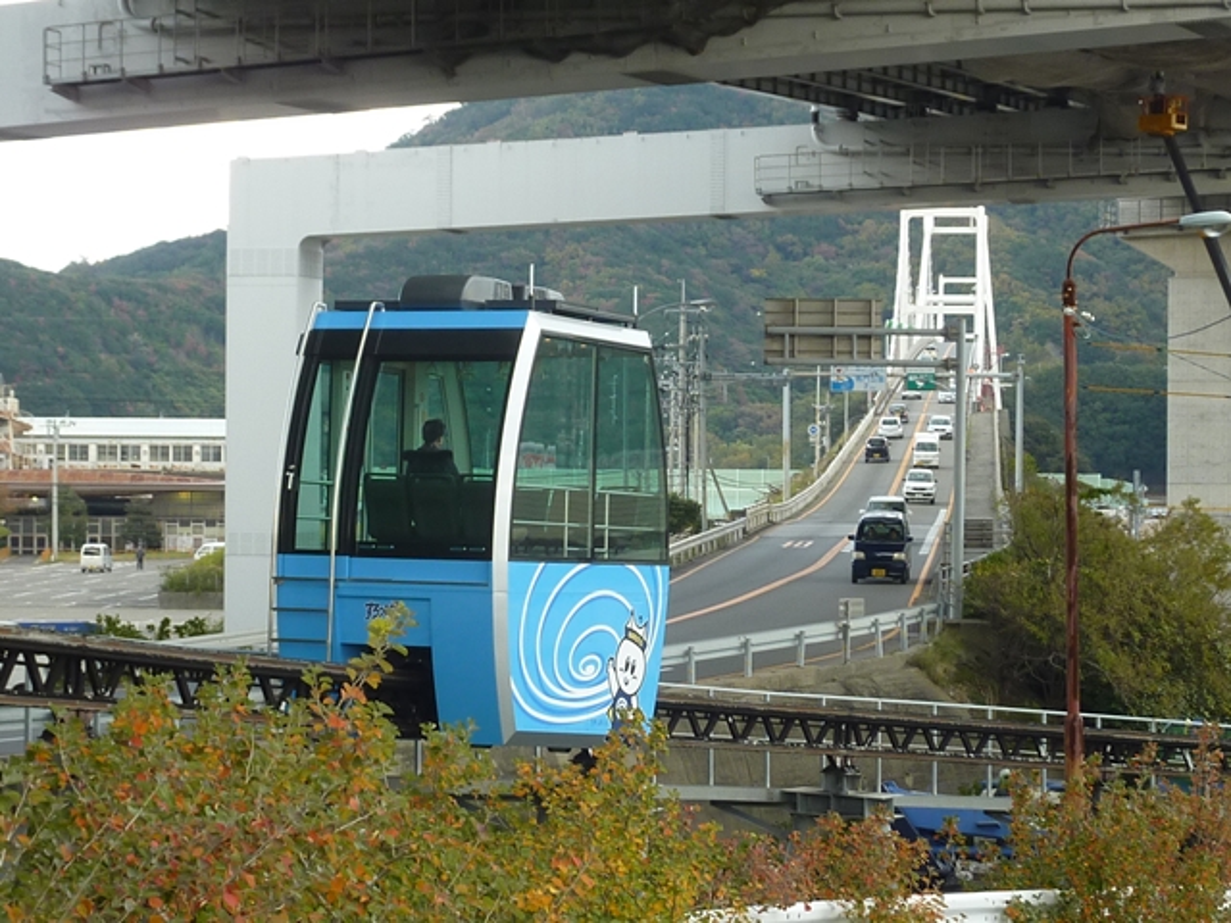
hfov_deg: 21.1
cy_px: 462
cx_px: 616
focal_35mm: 93
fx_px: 3307
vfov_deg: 15.9
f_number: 3.8
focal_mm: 8.5
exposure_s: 1/80
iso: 80
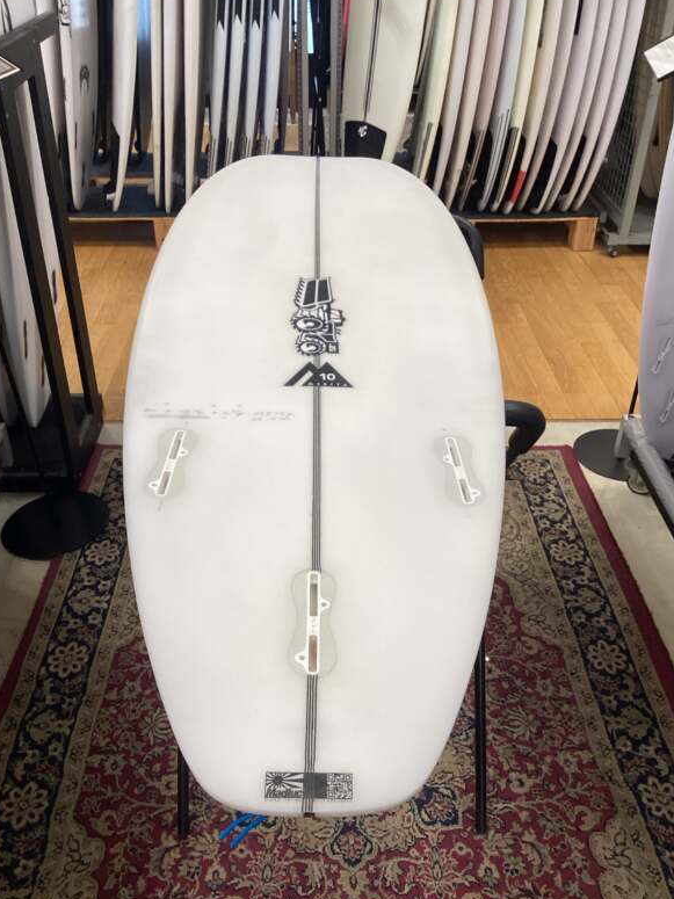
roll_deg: -0.5
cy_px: 449
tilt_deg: -34.7
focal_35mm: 32
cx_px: 336
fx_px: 831
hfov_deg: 44.1
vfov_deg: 56.8
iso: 80
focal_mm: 3.3
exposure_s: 1/100
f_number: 2.4
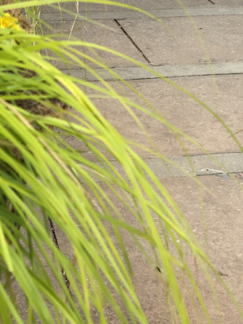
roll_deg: -1.1
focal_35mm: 126
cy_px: -25
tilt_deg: -10.6
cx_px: 212
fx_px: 1180
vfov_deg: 15.3
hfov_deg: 11.7
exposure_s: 1/223
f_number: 2.4
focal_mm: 6
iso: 16
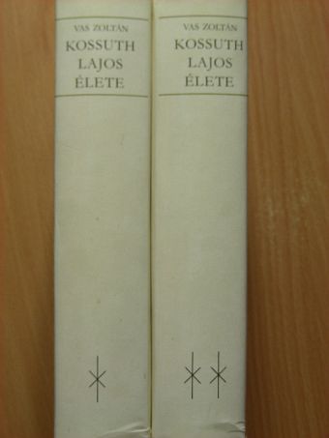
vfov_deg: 27.8
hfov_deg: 21.0
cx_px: 164
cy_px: 219
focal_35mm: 70
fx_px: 887
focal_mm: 11.7
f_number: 3.5
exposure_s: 1/31.1
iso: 50
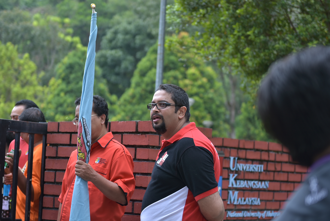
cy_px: 110
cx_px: 165
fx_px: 963
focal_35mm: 105
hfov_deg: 19.4
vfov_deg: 13.1
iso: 100
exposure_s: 1/200
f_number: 2.8
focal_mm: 70
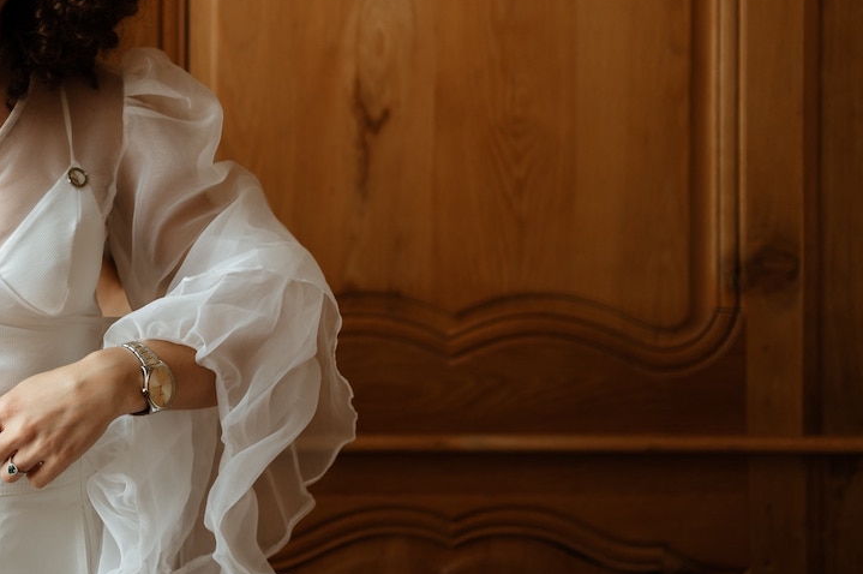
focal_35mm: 73
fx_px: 1748
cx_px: -23
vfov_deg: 18.4
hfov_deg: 26.1
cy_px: 101
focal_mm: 35
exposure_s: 1/320
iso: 160
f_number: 1.8
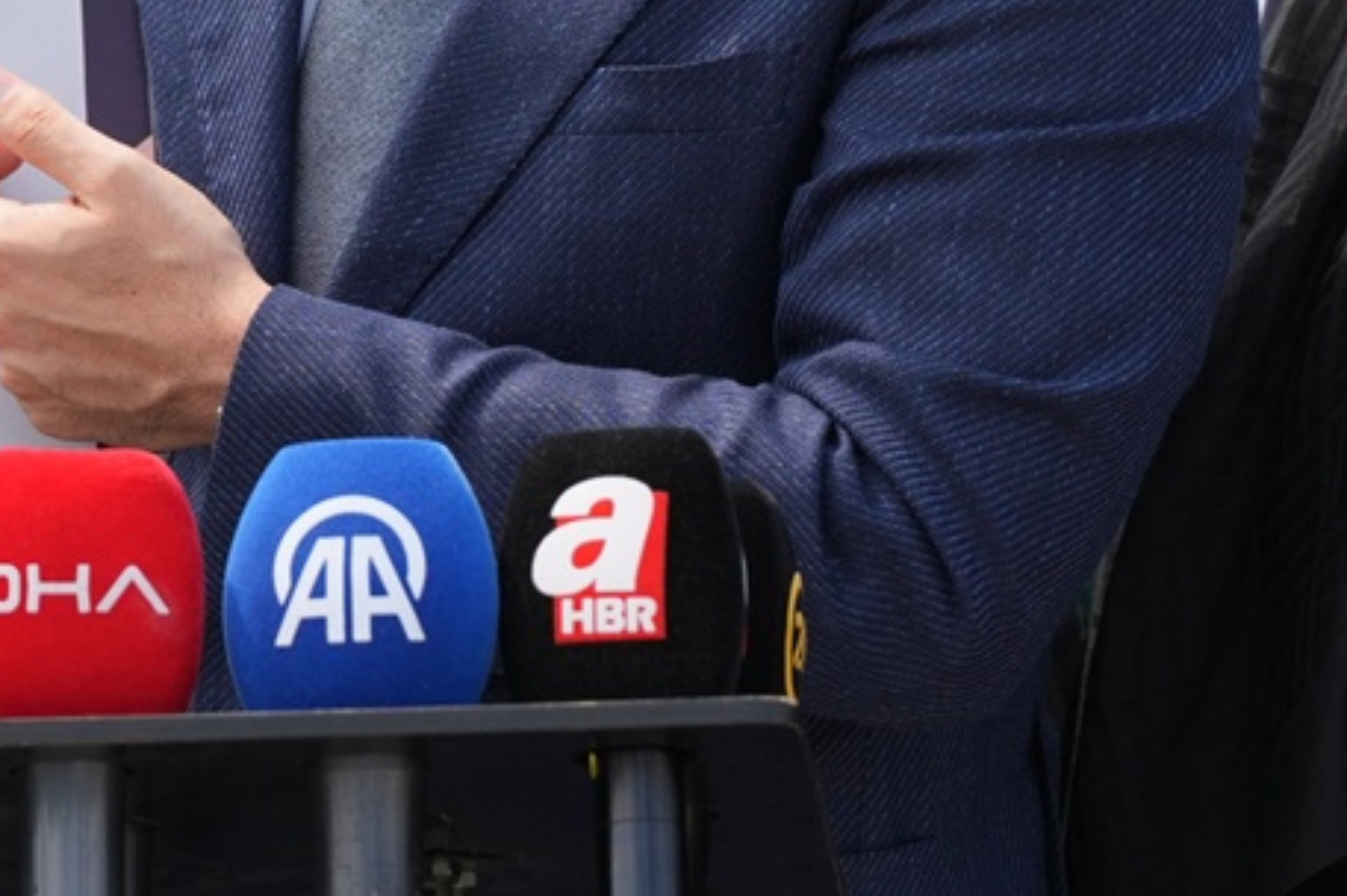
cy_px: -442
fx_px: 25499
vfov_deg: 2.0
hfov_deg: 3.0
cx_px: 230
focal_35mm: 682
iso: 200
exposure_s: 1/1250
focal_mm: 152
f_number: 3.5
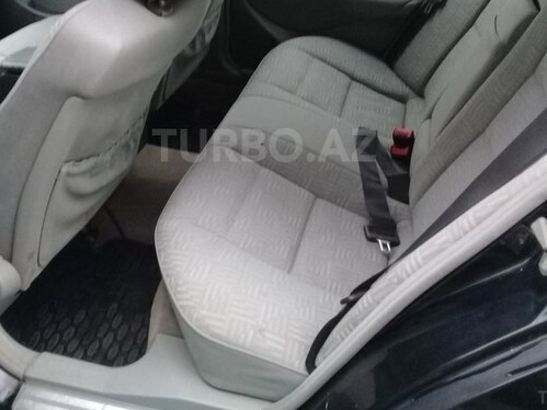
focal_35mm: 41
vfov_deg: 34.9
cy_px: 145
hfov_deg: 45.8
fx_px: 648
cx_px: 264
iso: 200
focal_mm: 3.3
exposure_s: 1/17
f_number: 2.2
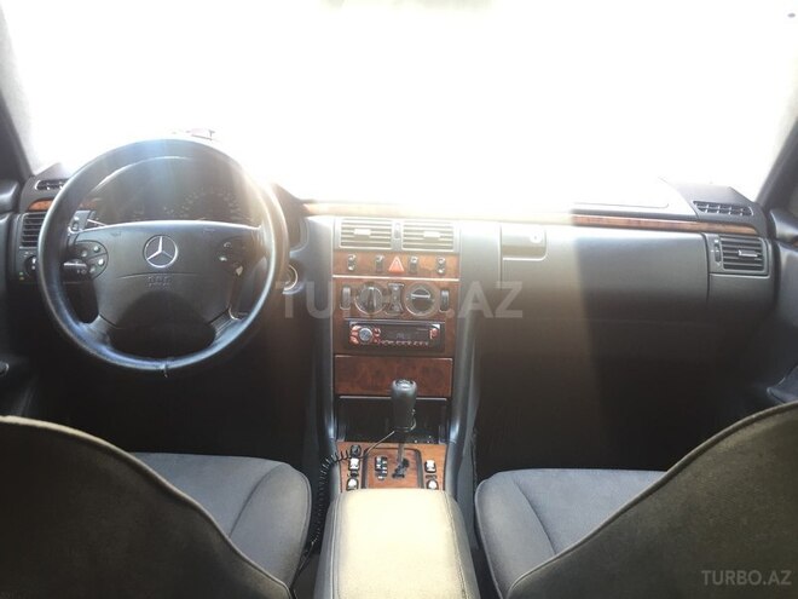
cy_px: 300
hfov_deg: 61.7
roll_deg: -2.9
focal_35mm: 29
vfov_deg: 48.2
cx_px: 399
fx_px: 669
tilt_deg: -7.9
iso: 80
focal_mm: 4.15
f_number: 2.2
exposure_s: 1/33
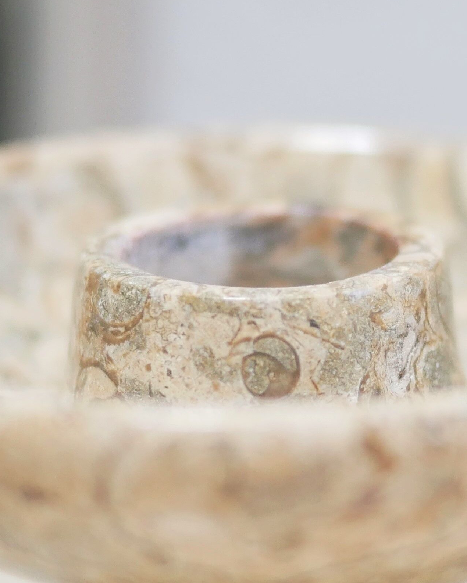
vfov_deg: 17.0
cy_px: 306
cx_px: 355
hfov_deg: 13.6
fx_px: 1952
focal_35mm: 113
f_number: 1.7
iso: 500
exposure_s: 1/60
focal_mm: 20
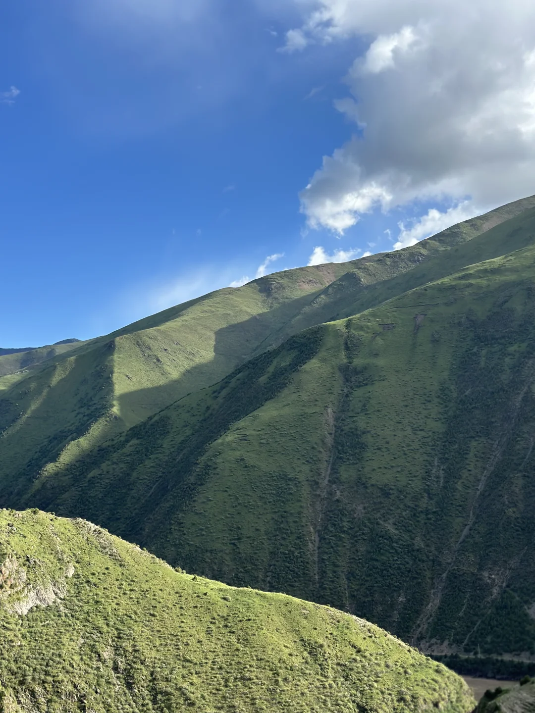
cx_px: 268
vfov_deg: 39.7
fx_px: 989
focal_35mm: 48
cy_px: 356
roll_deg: +1.6
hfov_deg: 30.3
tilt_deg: +7.4
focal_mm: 6.86
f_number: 1.78
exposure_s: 1/2732
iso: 80
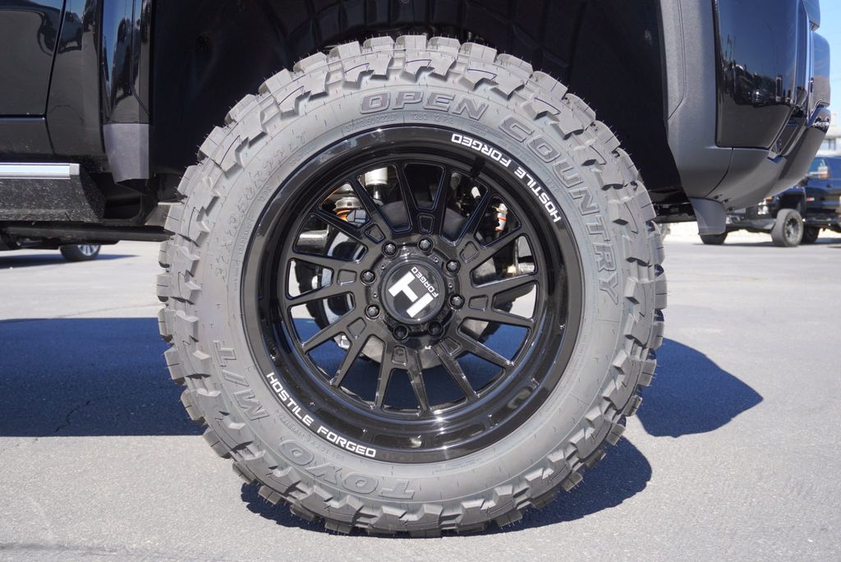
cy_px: 281
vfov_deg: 36.9
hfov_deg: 53.1
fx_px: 841
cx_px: 420
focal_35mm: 36
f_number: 4.5
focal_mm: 24
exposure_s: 1/250
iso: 100
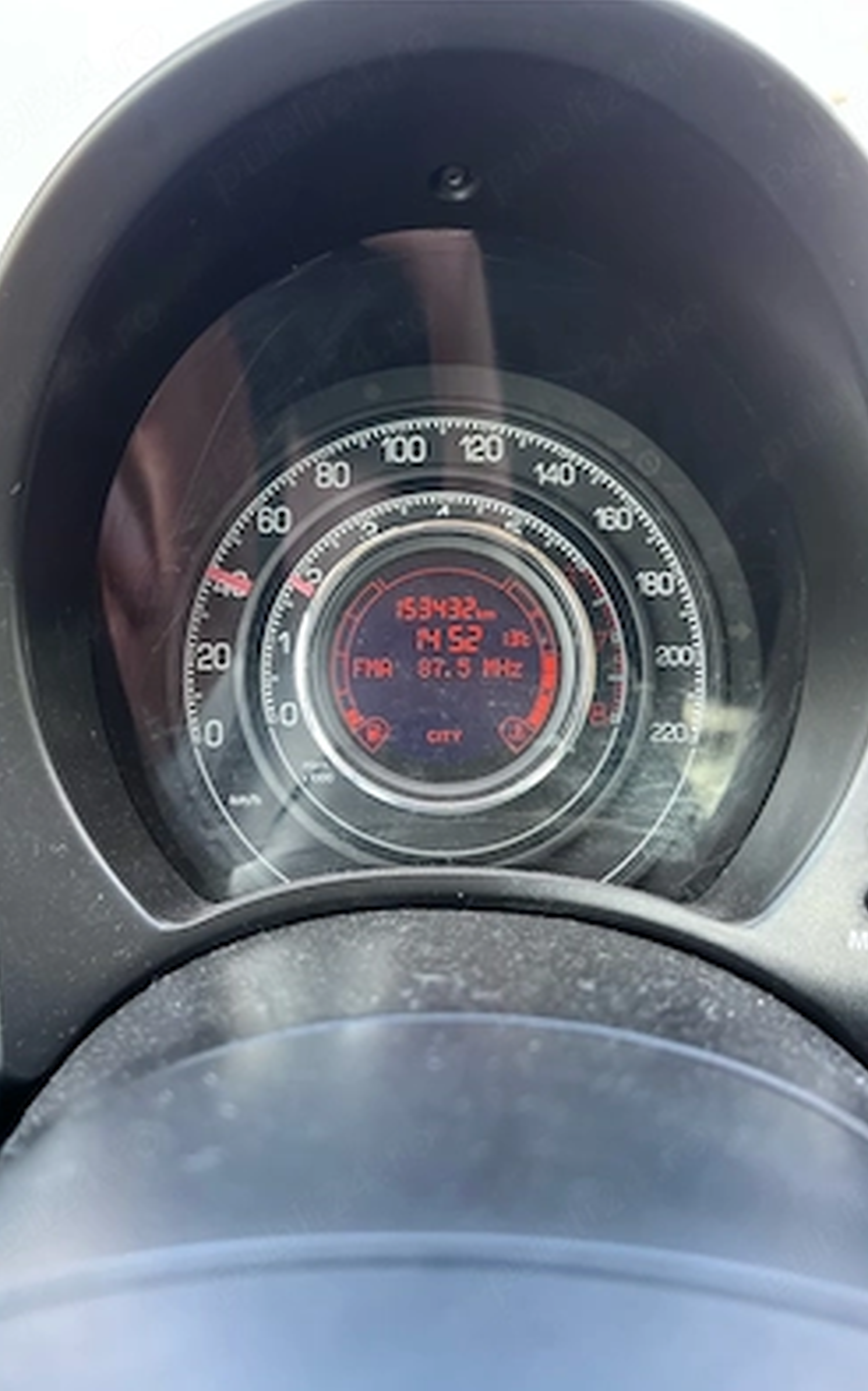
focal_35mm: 28
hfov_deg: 44.5
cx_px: 392
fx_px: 1061
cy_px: 703
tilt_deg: -25.1
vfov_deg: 66.5
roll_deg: +0.5
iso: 125
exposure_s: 1/121
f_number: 1.5
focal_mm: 5.7
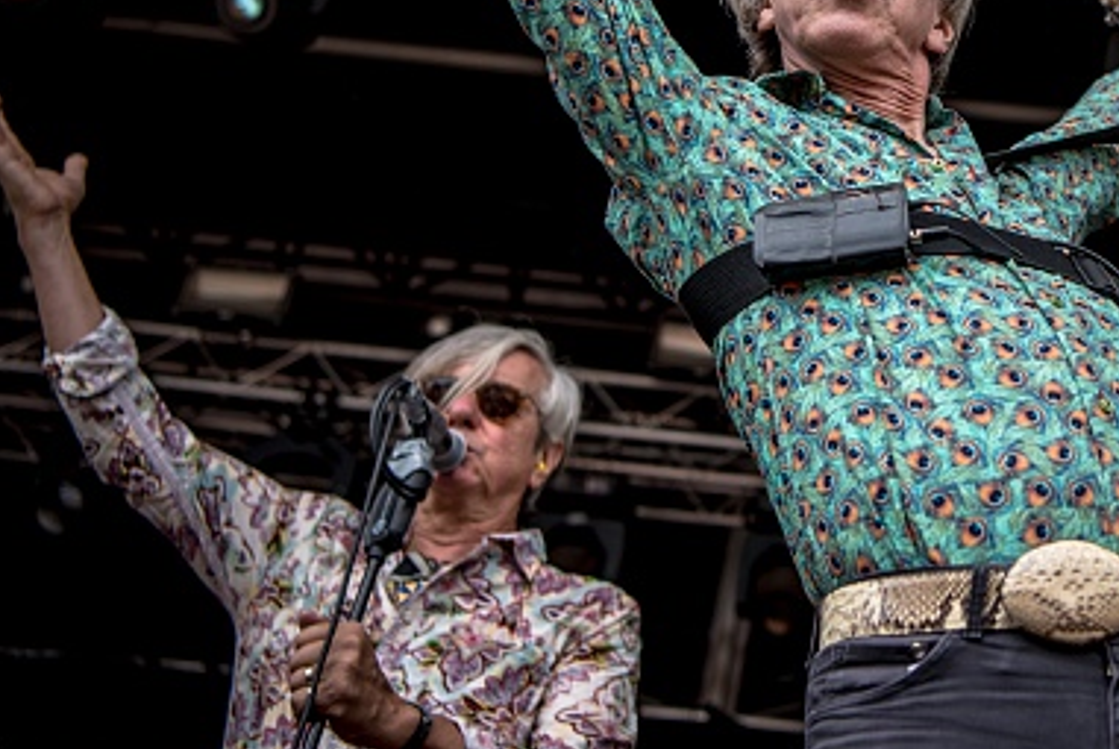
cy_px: 125
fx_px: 2116
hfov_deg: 28.6
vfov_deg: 19.8
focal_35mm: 68
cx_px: 975
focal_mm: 36
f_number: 3.2
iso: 125
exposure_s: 1/320
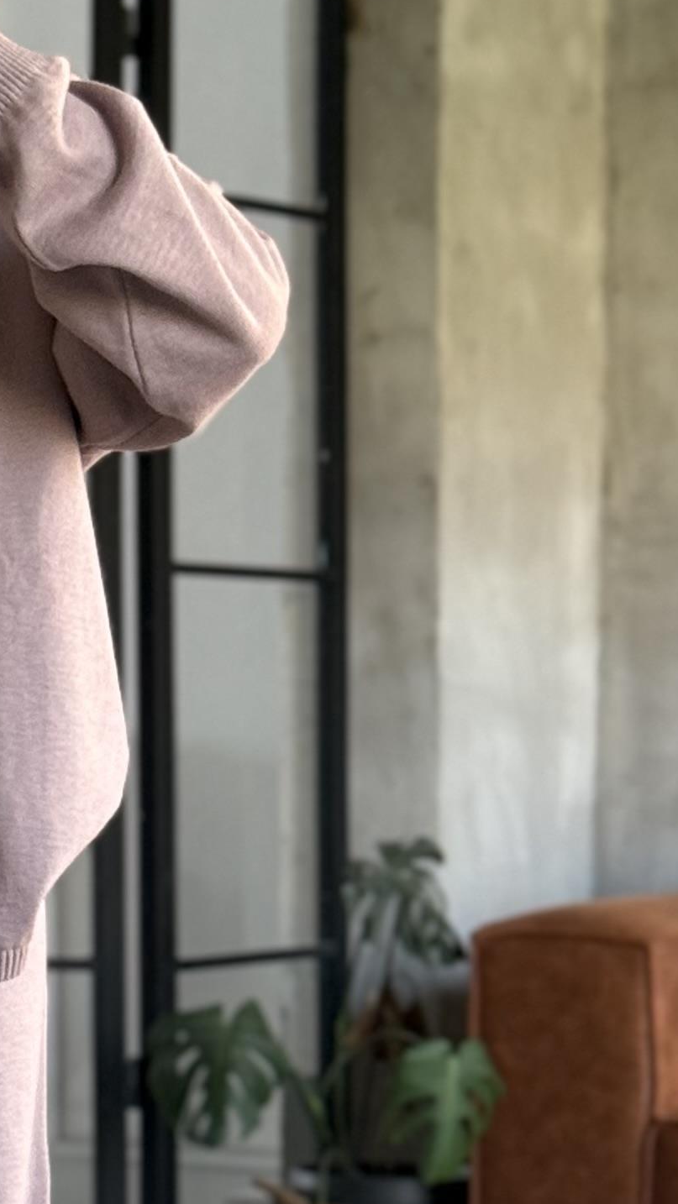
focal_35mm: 147
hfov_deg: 8.2
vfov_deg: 14.6
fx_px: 4697
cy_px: 687
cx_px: -192
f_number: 1.78
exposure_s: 1/60
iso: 250
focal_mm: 6.76
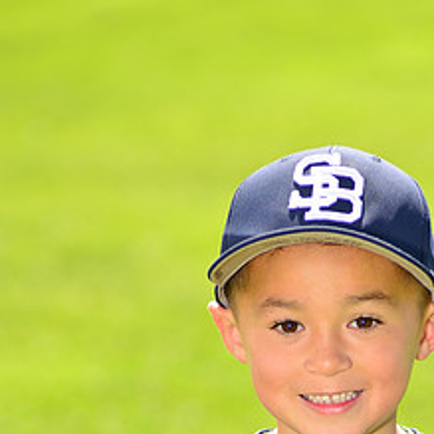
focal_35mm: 361
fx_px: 5121
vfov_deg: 4.8
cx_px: 300
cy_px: 499
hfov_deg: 4.9
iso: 100
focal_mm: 160
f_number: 5
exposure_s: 1/250
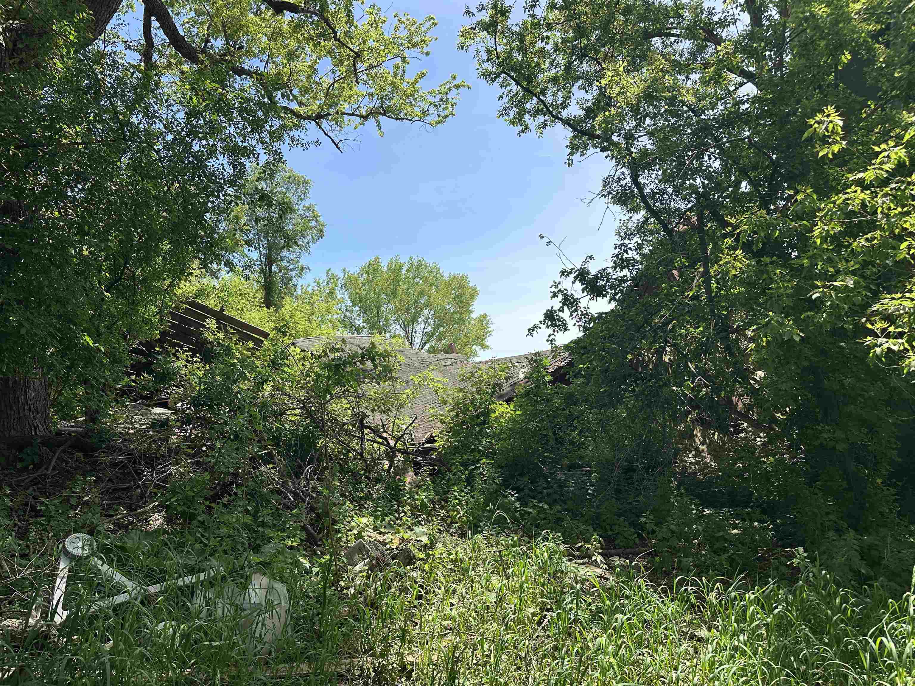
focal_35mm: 24
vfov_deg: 56.8
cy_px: 343
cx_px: 458
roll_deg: -0.5
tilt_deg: +6.2
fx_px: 634
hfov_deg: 71.6
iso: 80
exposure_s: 1/2410
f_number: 1.78
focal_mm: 6.86
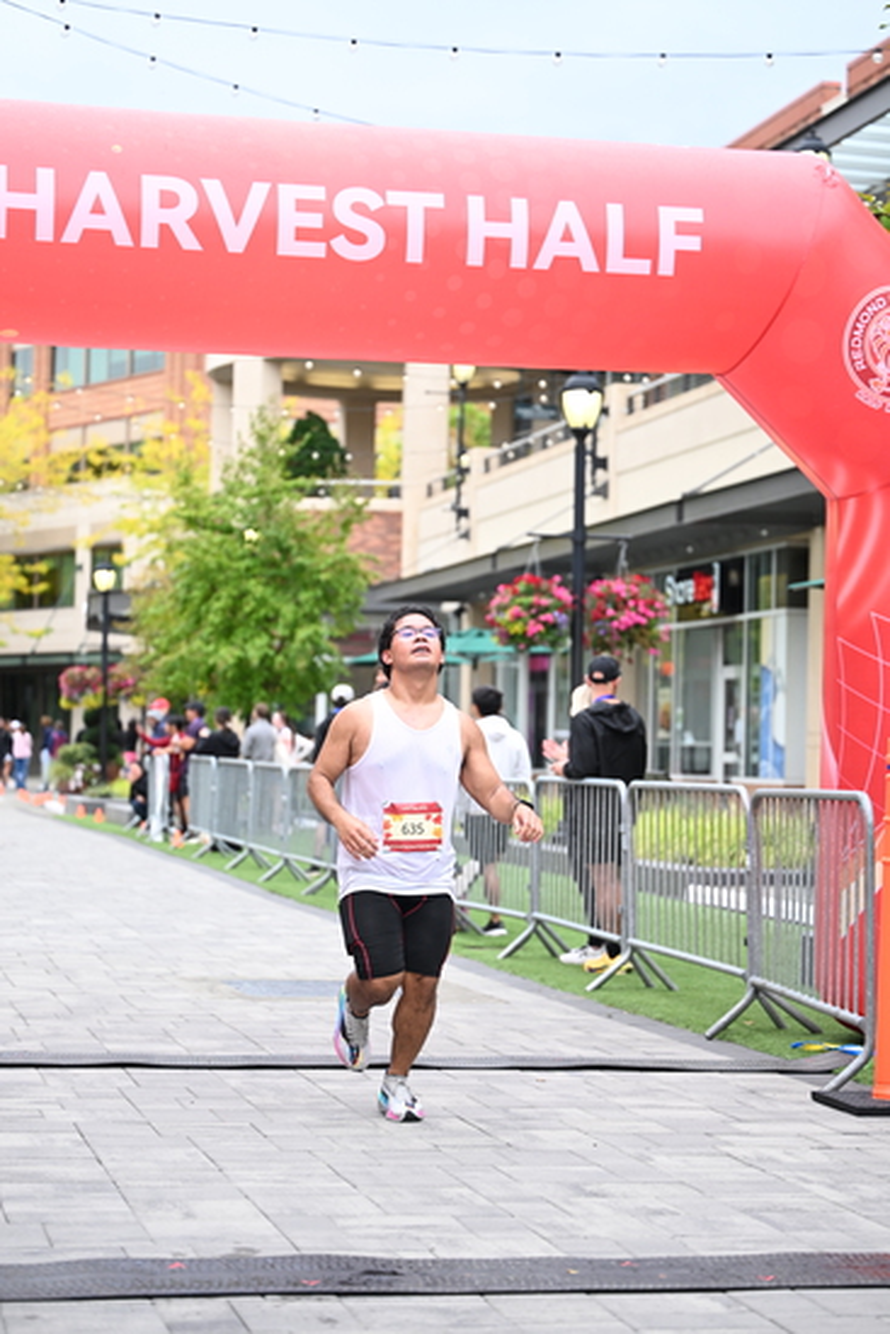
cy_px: 667
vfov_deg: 27.7
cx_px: 445
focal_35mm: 73
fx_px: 2705
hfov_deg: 18.7
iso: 800
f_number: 2.8
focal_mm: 73
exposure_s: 1/1600
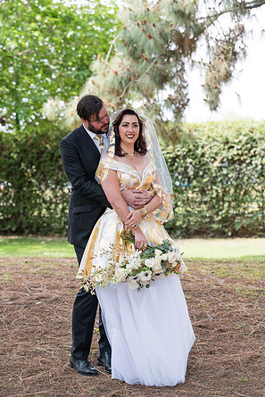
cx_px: 132
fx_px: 1092
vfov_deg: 20.6
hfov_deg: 13.8
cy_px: 199
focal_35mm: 99
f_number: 4.5
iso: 500
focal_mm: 98
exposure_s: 1/640
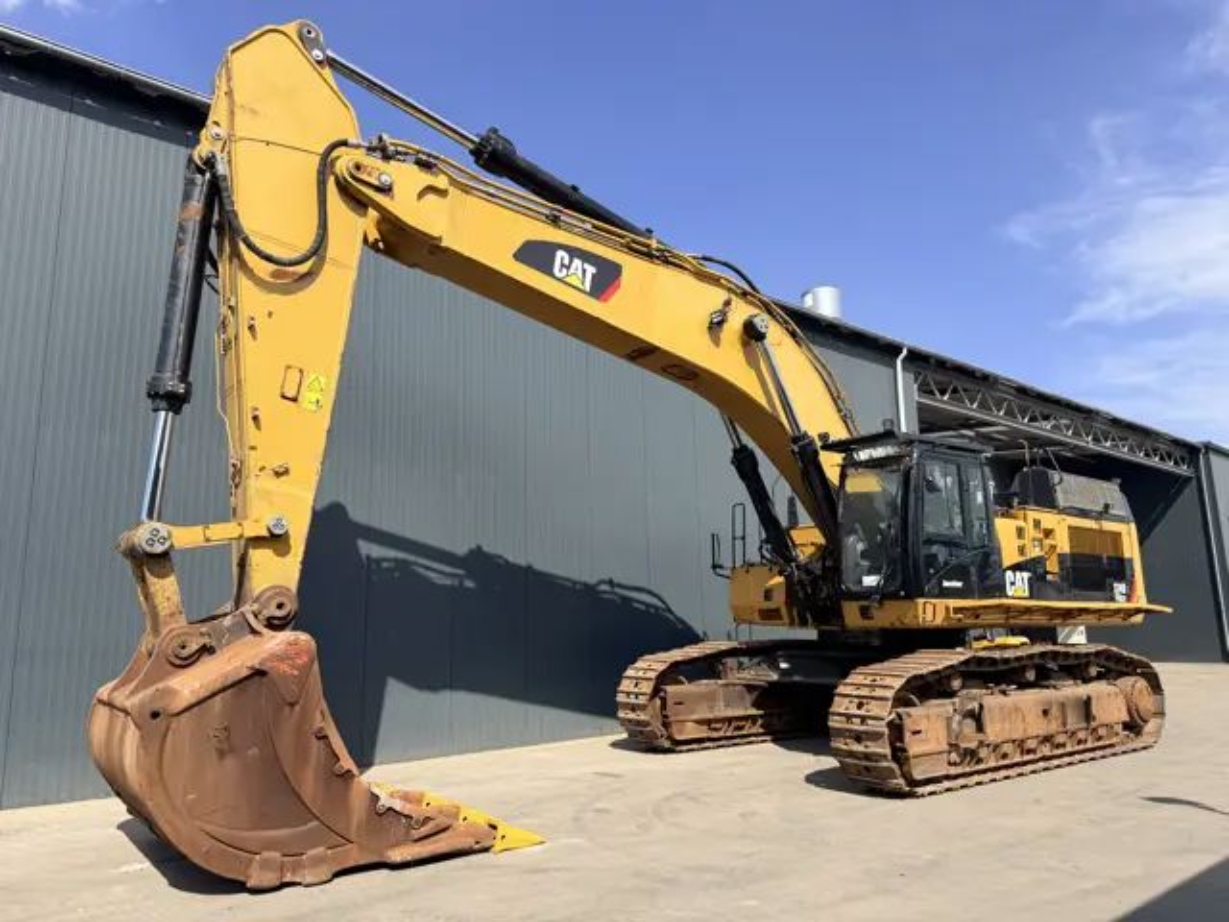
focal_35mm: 24
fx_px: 852
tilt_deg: +10.7
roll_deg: +1.1
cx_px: 614
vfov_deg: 56.8
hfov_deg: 71.6
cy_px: 461
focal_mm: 6.76
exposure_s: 1/4167
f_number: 1.78
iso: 80
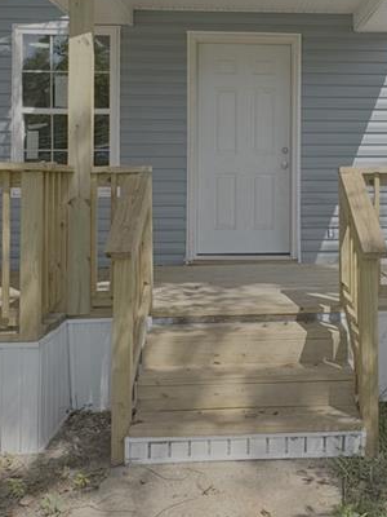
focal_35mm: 42
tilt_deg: +2.1
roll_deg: +0.4
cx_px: 299
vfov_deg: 43.9
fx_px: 626
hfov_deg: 33.5
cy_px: 158
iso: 50
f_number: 2.2
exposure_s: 1/968
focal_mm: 2.22
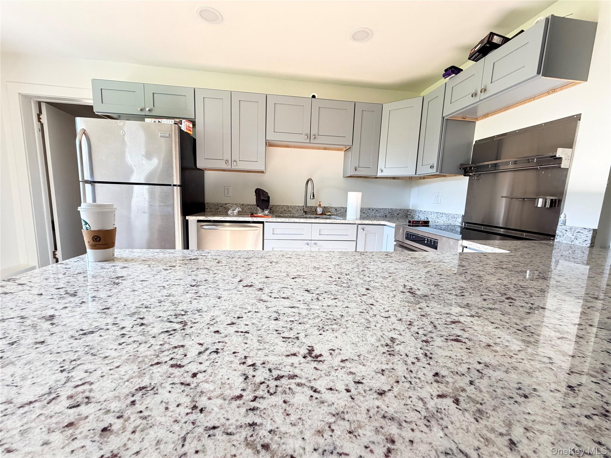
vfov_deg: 85.7
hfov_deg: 102.1
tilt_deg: -8.5
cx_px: 306
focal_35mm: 14
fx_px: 247
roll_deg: -1.5
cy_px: 229
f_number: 2.2
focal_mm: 2.22
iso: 320
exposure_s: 1/88
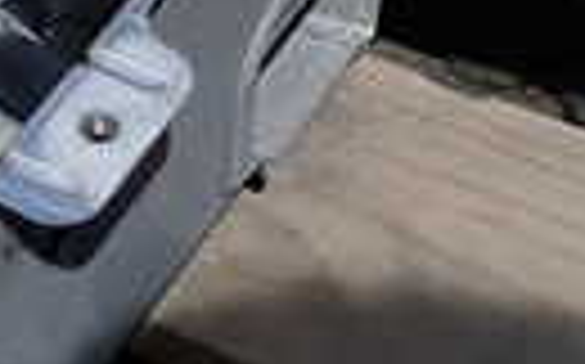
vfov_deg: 10.2
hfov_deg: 14.7
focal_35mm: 122
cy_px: -270
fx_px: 1943
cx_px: -500
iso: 100
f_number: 8
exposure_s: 1/250
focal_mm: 4.5
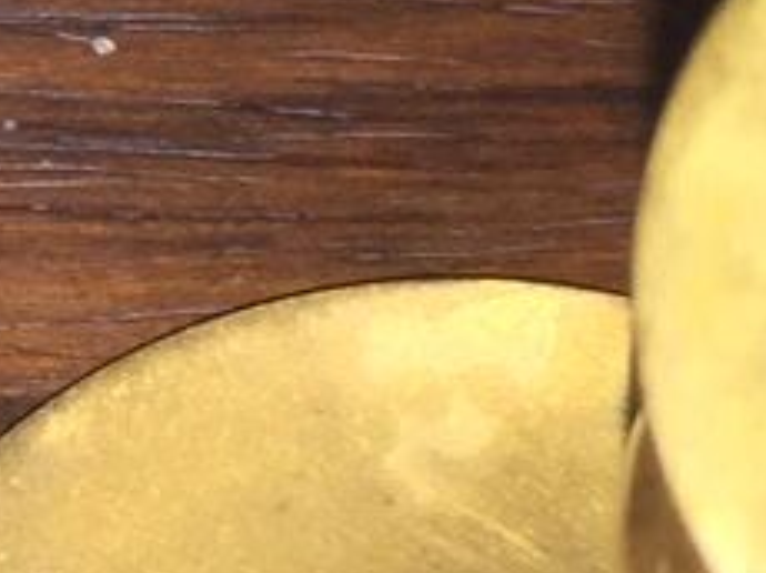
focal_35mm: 206
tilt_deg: -72.5
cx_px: -586
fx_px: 4554
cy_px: 396
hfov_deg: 9.2
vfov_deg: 7.2
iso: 32
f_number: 2.2
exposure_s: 1/51
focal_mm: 4.15
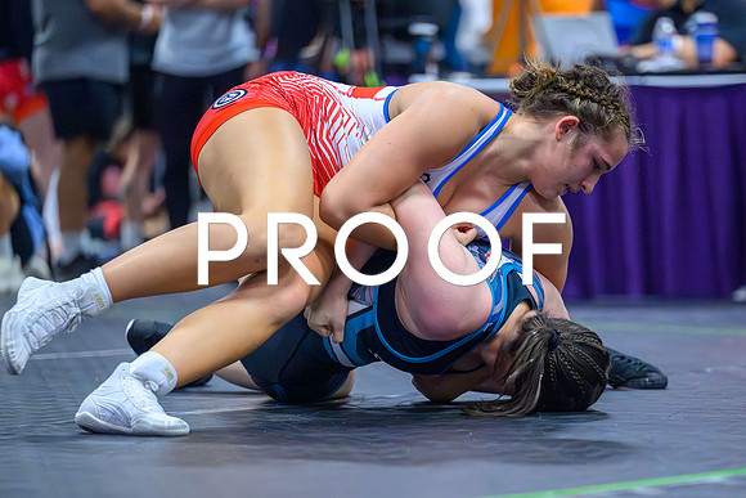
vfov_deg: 6.5
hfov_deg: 9.7
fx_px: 4392
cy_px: 328
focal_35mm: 212
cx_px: 470
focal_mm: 160
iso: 20000
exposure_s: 1/800
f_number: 2.8
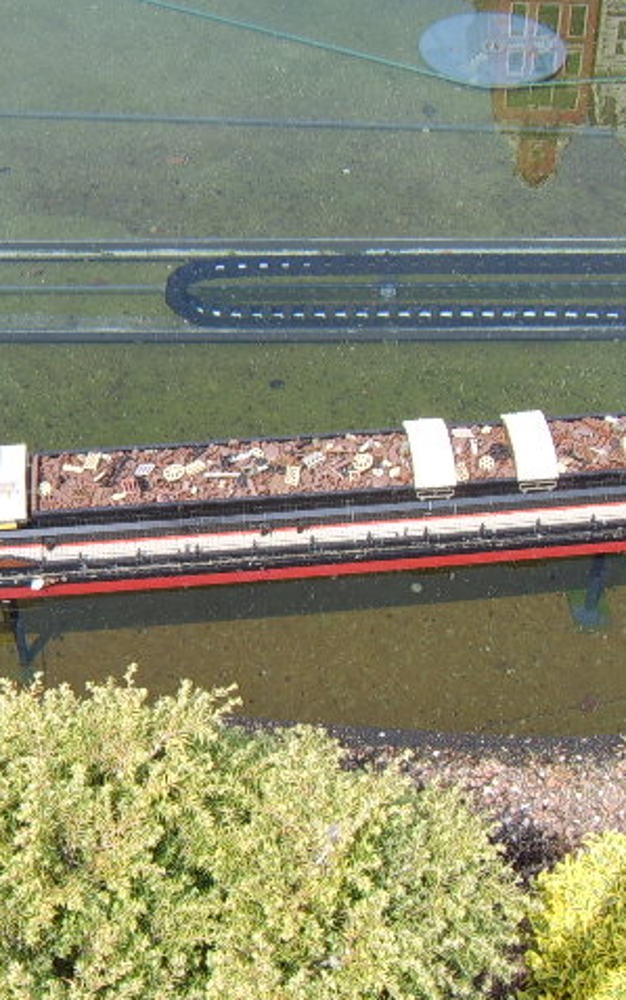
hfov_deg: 29.2
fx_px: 1200
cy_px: 500
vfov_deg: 45.3
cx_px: 318
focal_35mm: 44
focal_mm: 8.13
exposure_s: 1/114
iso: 50
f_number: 5.6
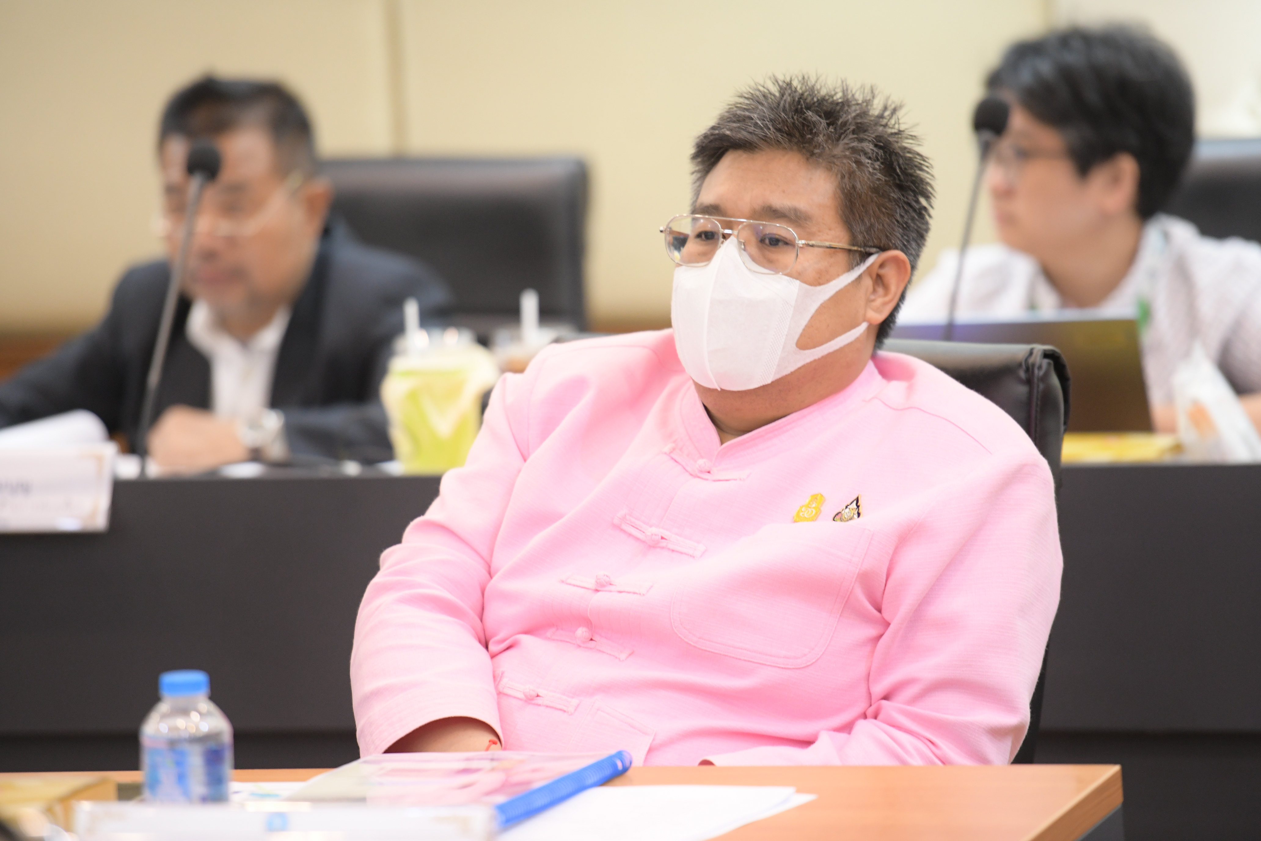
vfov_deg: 7.4
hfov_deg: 11.1
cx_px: 630
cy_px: 420
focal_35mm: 185
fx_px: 6480
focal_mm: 185
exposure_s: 1/100
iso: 1600
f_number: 2.8
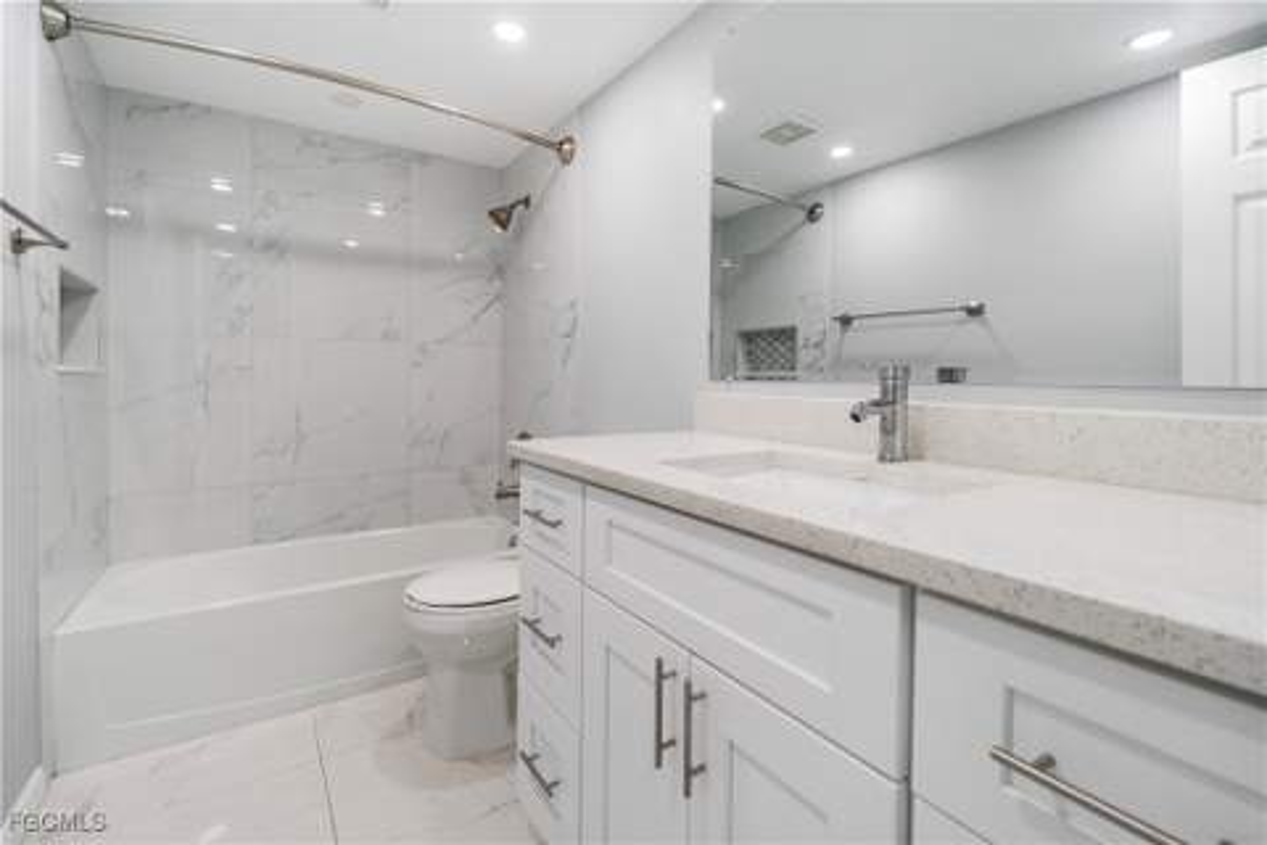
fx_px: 563
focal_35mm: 16
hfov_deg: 96.7
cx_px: 634
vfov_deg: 73.7
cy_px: 422
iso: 400
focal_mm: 16
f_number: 4
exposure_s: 1/160
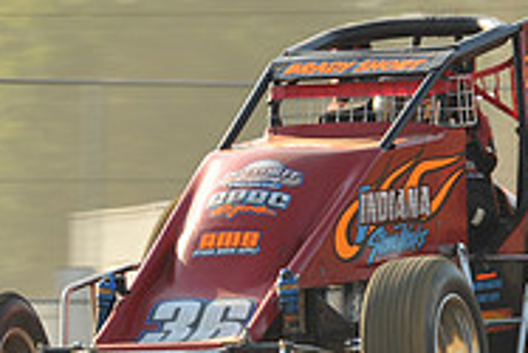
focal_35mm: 604
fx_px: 8865
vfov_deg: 2.3
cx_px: 257
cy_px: 313
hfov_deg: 3.4
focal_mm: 195
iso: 400
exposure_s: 1/320
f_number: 9
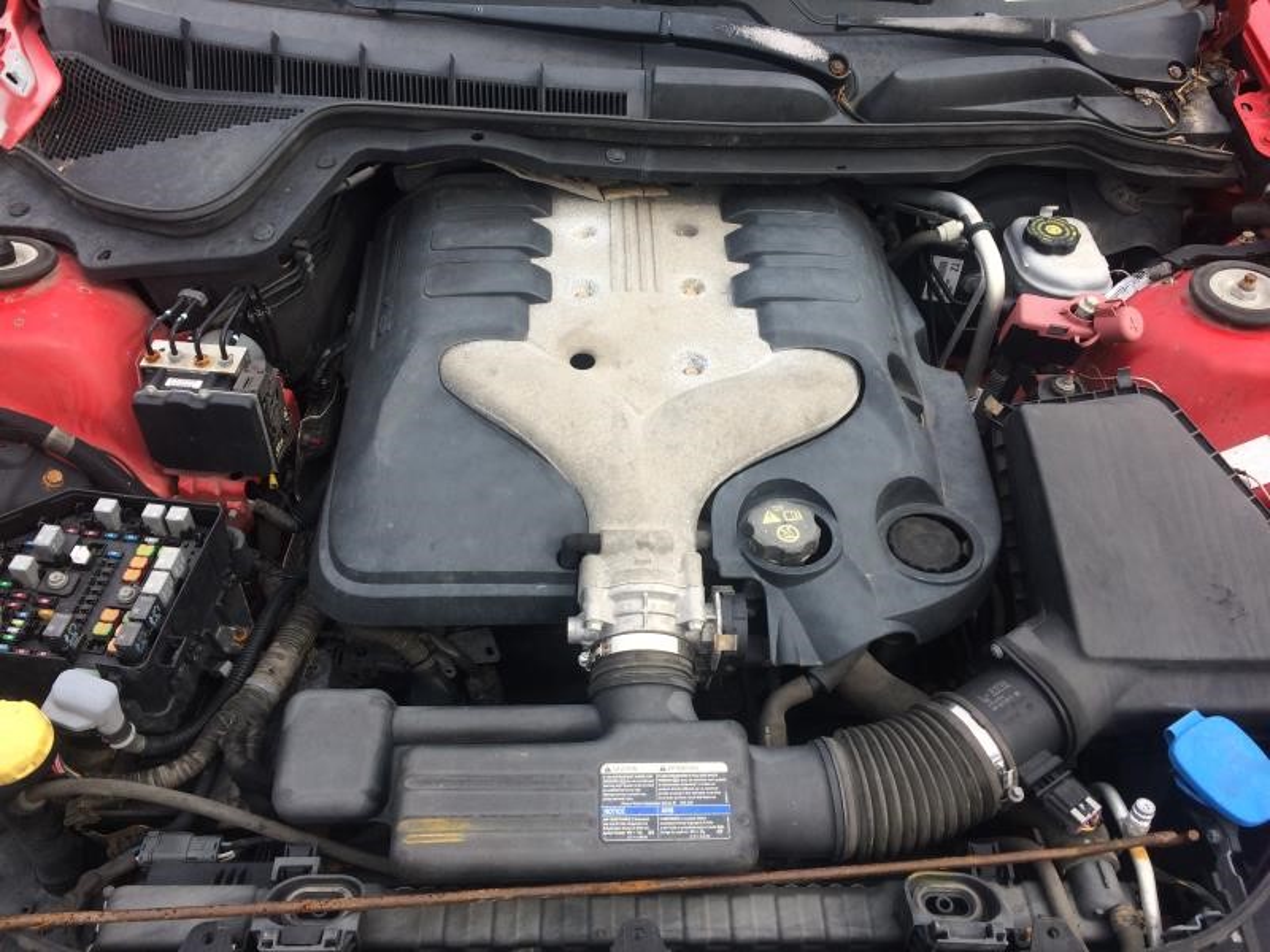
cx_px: 635
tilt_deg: -45.2
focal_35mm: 29
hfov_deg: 61.7
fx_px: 1064
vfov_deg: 48.2
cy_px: 476
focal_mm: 4.15
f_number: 2.2
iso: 32
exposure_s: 1/707
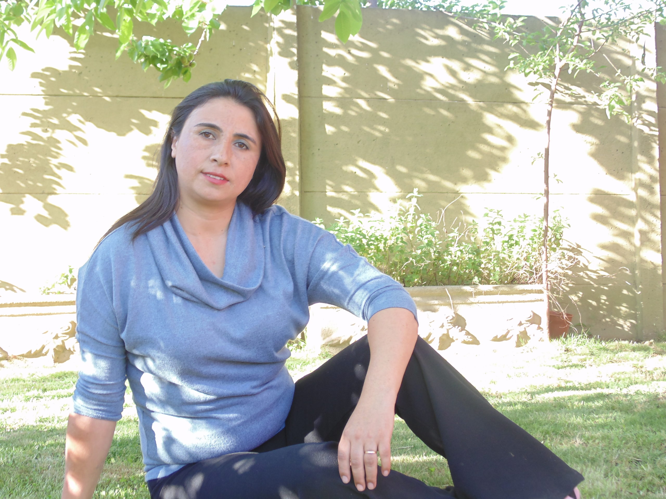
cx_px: 333
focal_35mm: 58
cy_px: 250
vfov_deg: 25.2
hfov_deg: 33.2
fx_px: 1116
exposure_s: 1/30
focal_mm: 10.4
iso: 80
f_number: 3.9
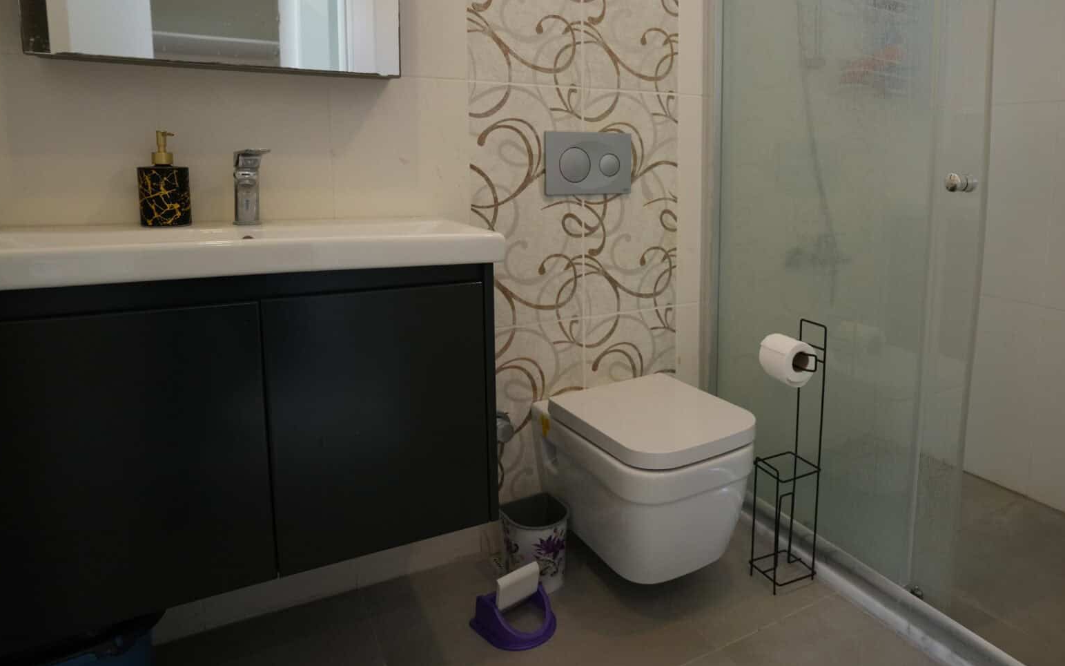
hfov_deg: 75.6
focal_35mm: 23
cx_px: 675
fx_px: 667
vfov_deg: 52.4
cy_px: 250
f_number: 4
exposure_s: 1/160
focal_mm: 17
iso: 1600
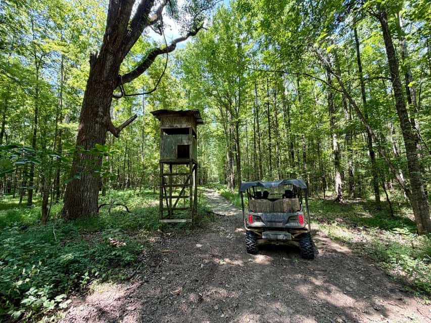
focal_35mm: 14
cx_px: 216
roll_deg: +0.5
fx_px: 174
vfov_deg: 85.7
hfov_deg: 102.1
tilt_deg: +5.8
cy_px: 162
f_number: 2.2
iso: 64
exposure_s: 1/121
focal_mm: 2.22
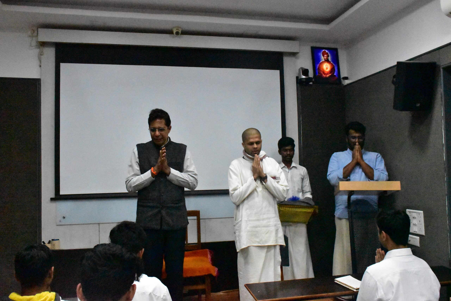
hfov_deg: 57.2
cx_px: 226
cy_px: 150
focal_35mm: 33
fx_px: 413
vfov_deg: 40.0
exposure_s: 1/320
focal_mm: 22
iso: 25600
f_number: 9
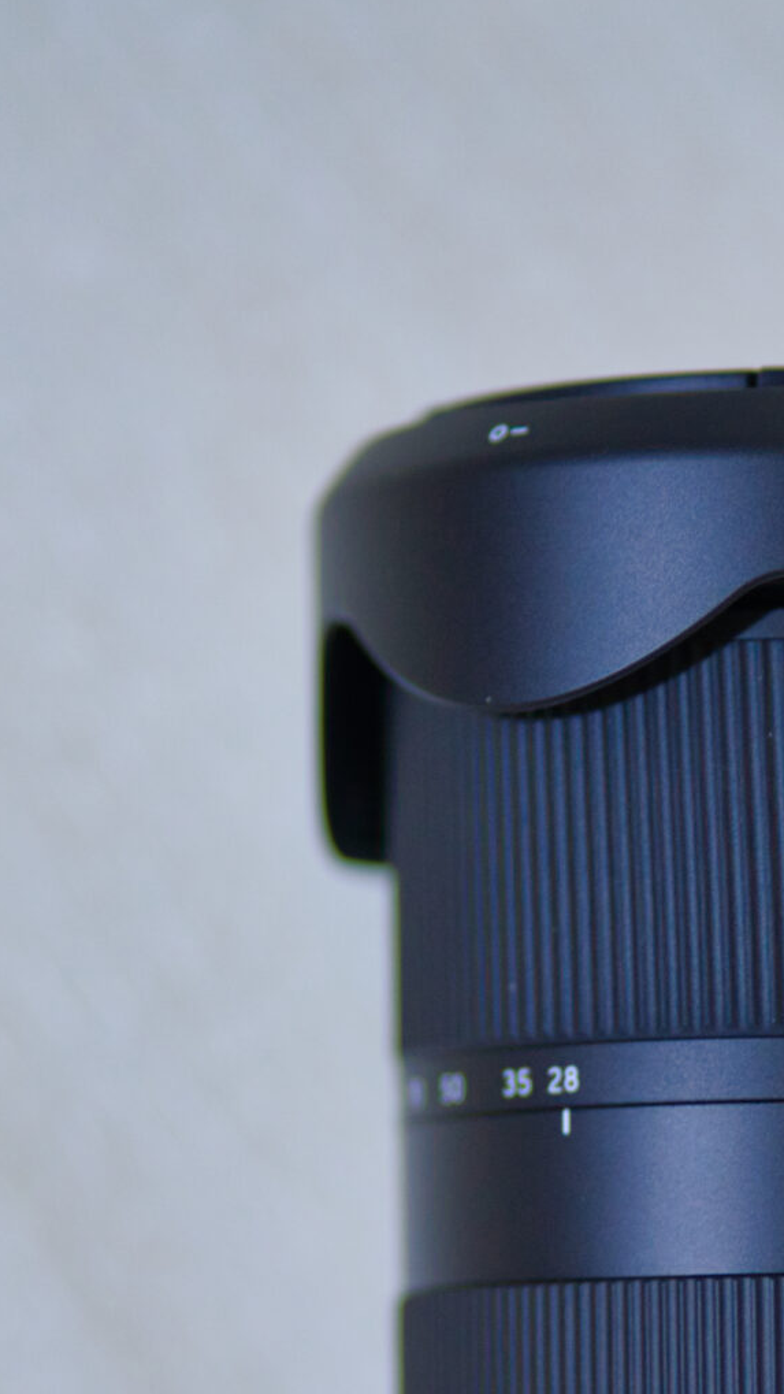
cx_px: 806
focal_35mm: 224
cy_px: 1131
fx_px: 8274
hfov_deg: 5.4
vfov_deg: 9.6
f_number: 1.8
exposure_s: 1/50
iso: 800
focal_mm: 85
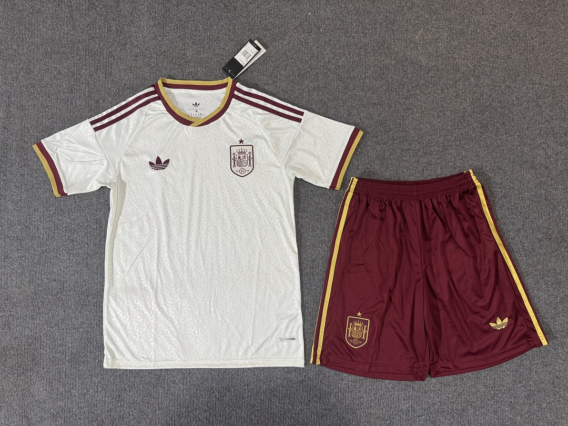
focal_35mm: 24
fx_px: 394
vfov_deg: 56.8
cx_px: 284
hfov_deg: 71.6
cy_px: 213
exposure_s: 1/50
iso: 200
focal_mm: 6.76
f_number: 1.78
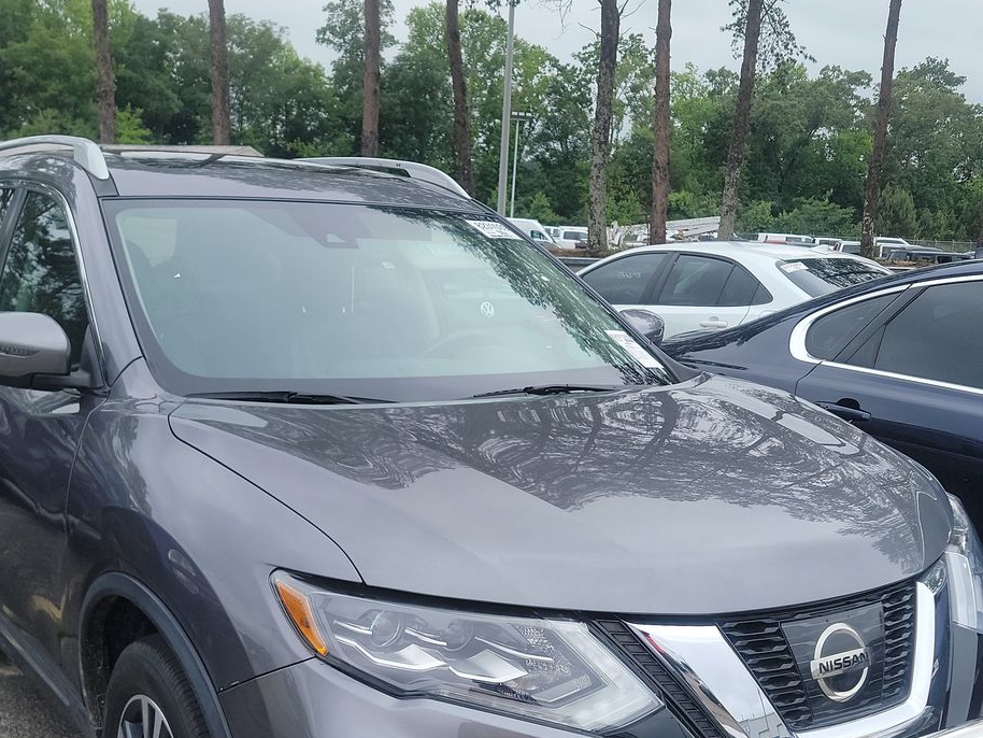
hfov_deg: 44.7
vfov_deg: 33.3
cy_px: 602
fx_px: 1193
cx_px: 450
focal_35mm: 42
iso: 50
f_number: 1.8
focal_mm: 6.7
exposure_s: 1/288
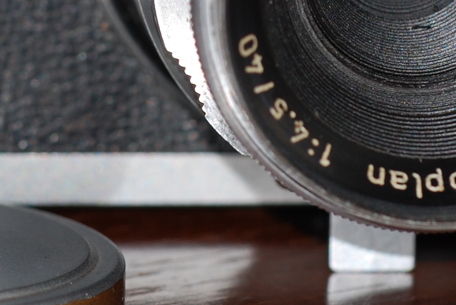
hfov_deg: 2.3
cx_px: 251
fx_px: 11452
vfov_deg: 1.5
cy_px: -157
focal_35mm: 903
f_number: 5.6
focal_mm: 150
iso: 100
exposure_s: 1/60
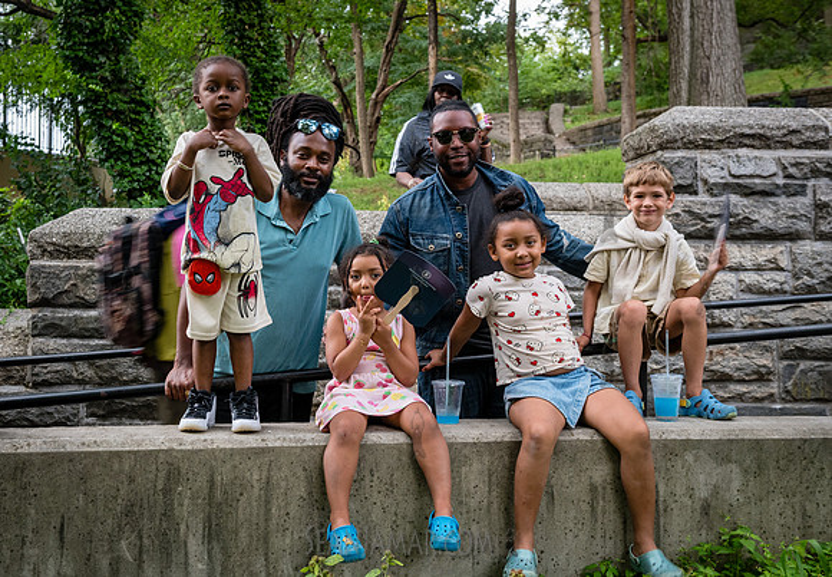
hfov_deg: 44.9
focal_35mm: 43
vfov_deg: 32.0
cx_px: 357
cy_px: 261
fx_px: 1004
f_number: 5.6
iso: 1600
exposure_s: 1/15
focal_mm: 38
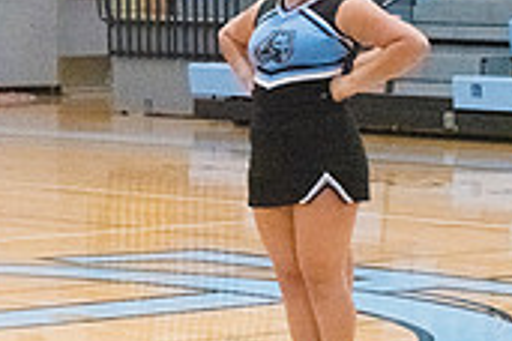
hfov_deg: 7.7
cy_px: 103
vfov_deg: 5.2
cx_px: -156
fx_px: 3754
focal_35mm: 264
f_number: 5
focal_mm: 78
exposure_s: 1/1250
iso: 10000
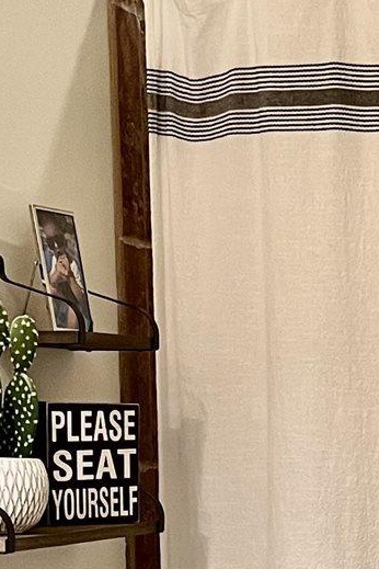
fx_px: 1895
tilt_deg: -9.8
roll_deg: +1.1
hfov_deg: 11.3
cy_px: 703
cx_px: 381
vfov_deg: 16.3
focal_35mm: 120
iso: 200
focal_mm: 5.1
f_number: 1.6
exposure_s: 1/60
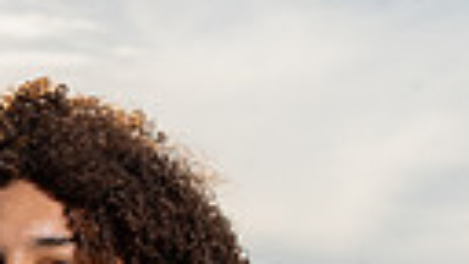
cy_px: 770
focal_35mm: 246
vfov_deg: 4.7
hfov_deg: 8.7
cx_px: 70
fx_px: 3059
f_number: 10
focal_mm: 67
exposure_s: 1/250
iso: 160
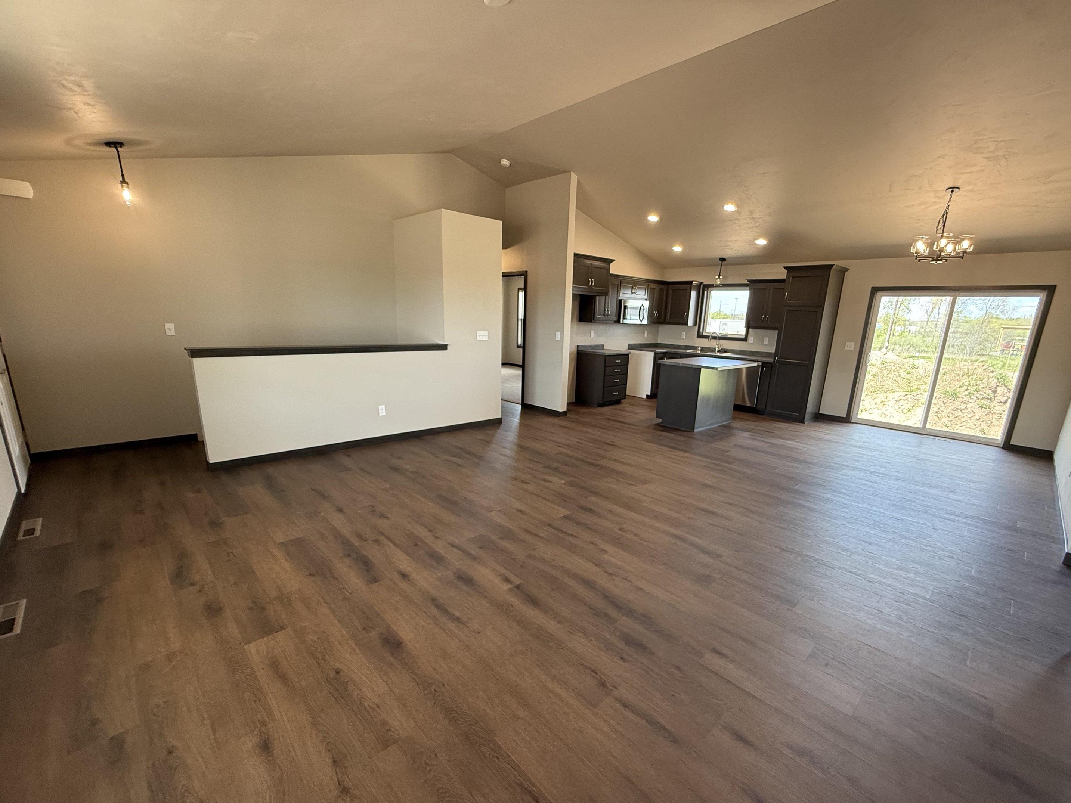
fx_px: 464
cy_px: 429
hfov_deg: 98.1
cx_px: 560
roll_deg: -3.5
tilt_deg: -14.1
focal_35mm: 15
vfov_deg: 81.6
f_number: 2.2
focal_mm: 2.22
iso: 250
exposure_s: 1/99
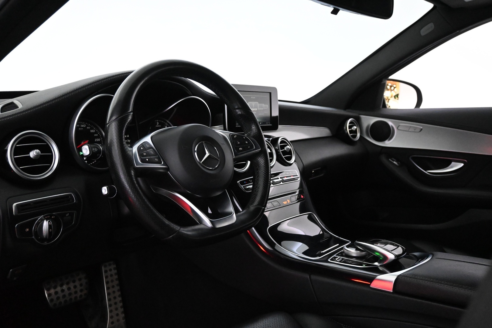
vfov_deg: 41.7
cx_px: 246
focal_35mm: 32
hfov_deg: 59.5
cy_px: 164
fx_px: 430
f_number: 4
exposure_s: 1/60
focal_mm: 21
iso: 6400
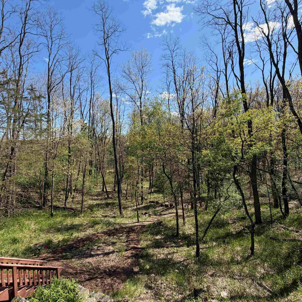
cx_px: 139
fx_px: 168
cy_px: 153
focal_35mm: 17
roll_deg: +2.7
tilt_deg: -1.7
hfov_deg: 83.8
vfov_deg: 84.0
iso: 40
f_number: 2.2
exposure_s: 1/770
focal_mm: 2.22
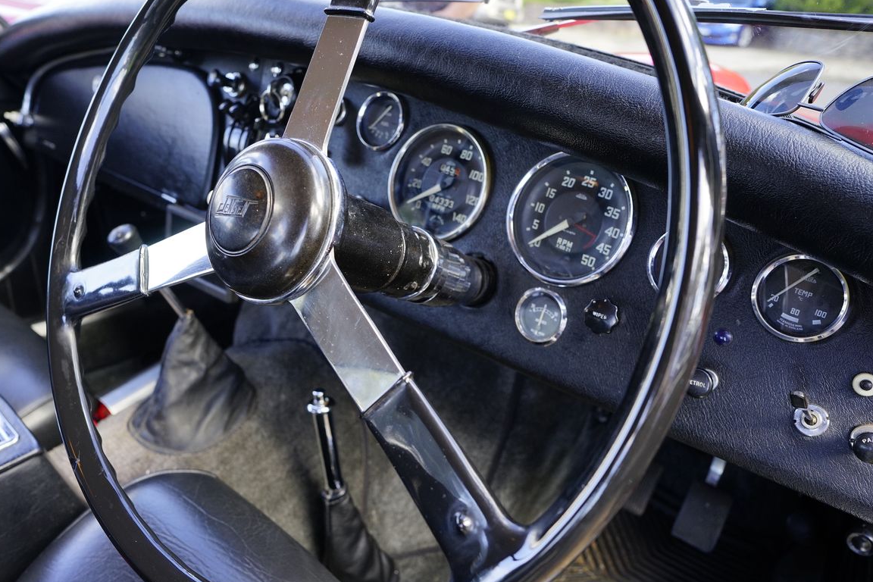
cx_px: 447
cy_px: 296
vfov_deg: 51.3
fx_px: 606
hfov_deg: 71.5
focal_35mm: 25
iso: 320
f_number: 5
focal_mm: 24
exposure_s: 1/50
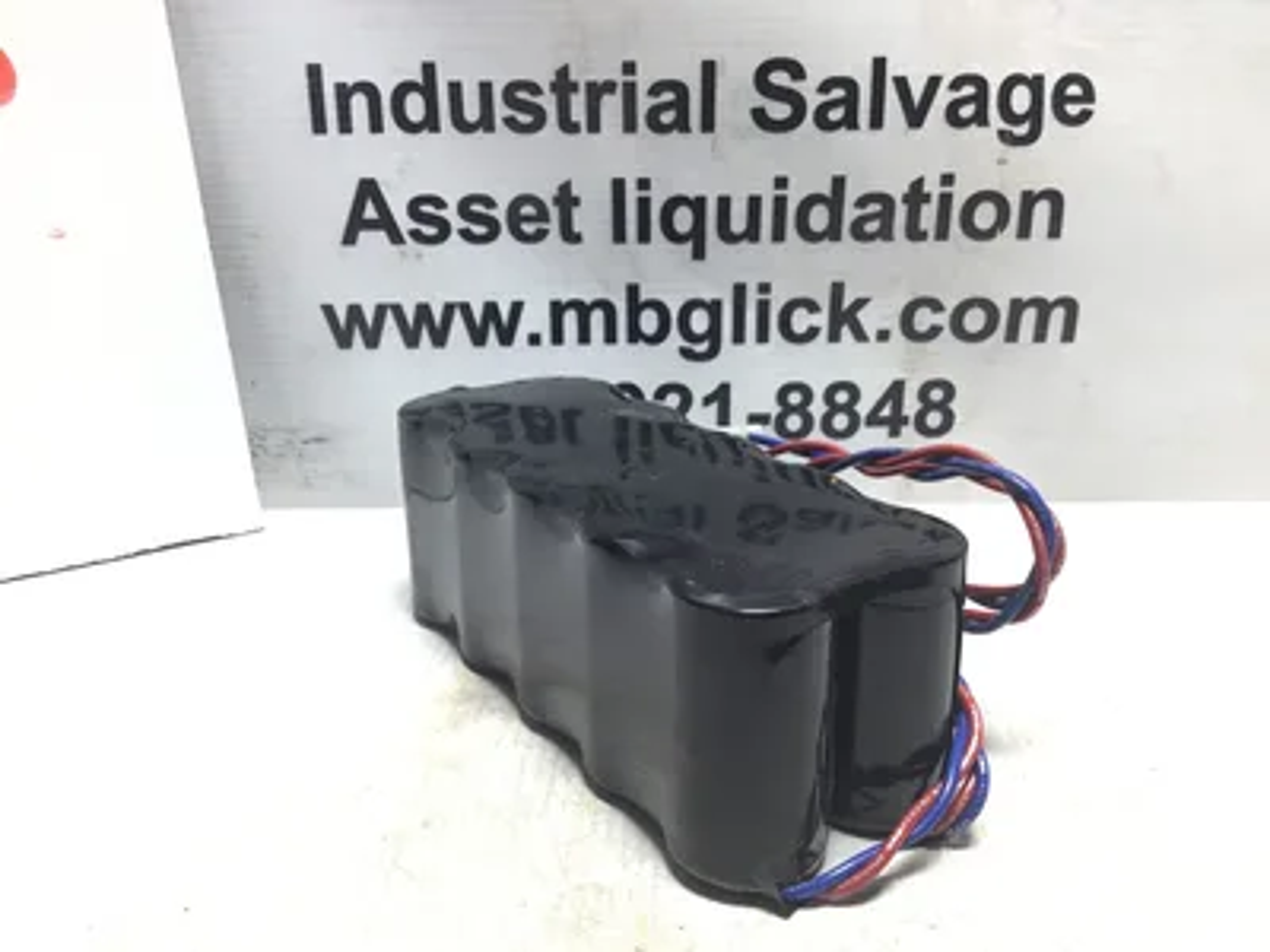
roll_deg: -0.1
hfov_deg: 58.4
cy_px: 476
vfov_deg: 45.4
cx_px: 635
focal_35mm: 31
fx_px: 1137
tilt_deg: -20.6
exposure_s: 1/60
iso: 32
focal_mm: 3.3
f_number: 2.4
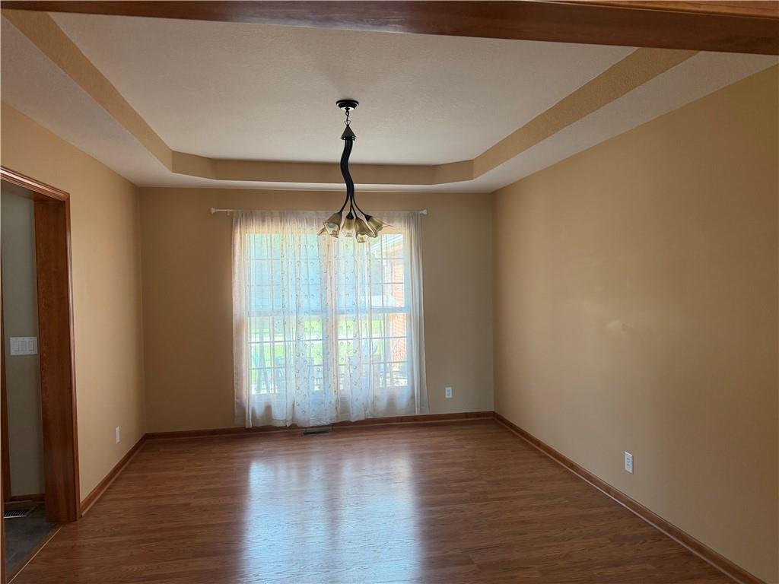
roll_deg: +1.6
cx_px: 390
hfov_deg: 71.6
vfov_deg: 56.8
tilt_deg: -0.9
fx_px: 540
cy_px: 292
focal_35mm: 24
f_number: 1.78
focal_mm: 6.76
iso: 250
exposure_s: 1/120
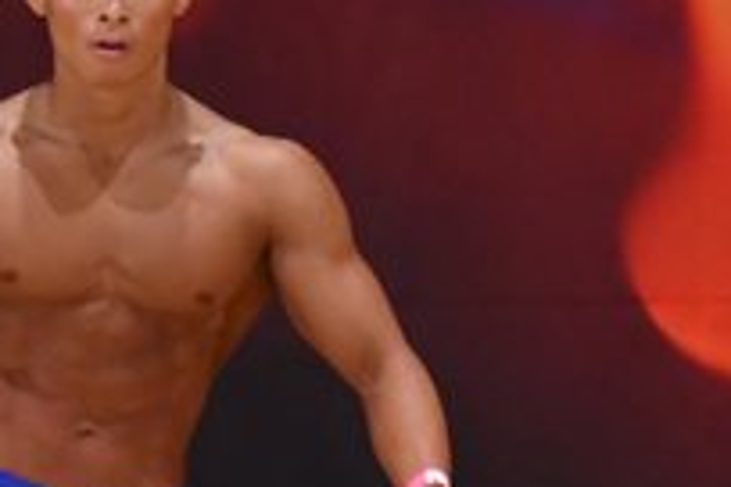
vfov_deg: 1.3
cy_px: 577
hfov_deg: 1.9
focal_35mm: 1082
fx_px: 21969
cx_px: 99
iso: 3200
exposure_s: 1/400
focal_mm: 190
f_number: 5.6
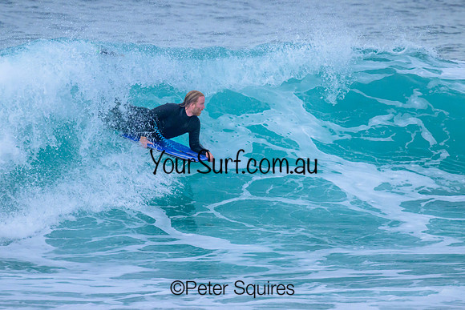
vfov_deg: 1.3
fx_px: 14197
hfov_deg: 1.9
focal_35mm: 1099
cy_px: 167
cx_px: 225
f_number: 11
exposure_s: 1/2000
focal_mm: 800
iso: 1400
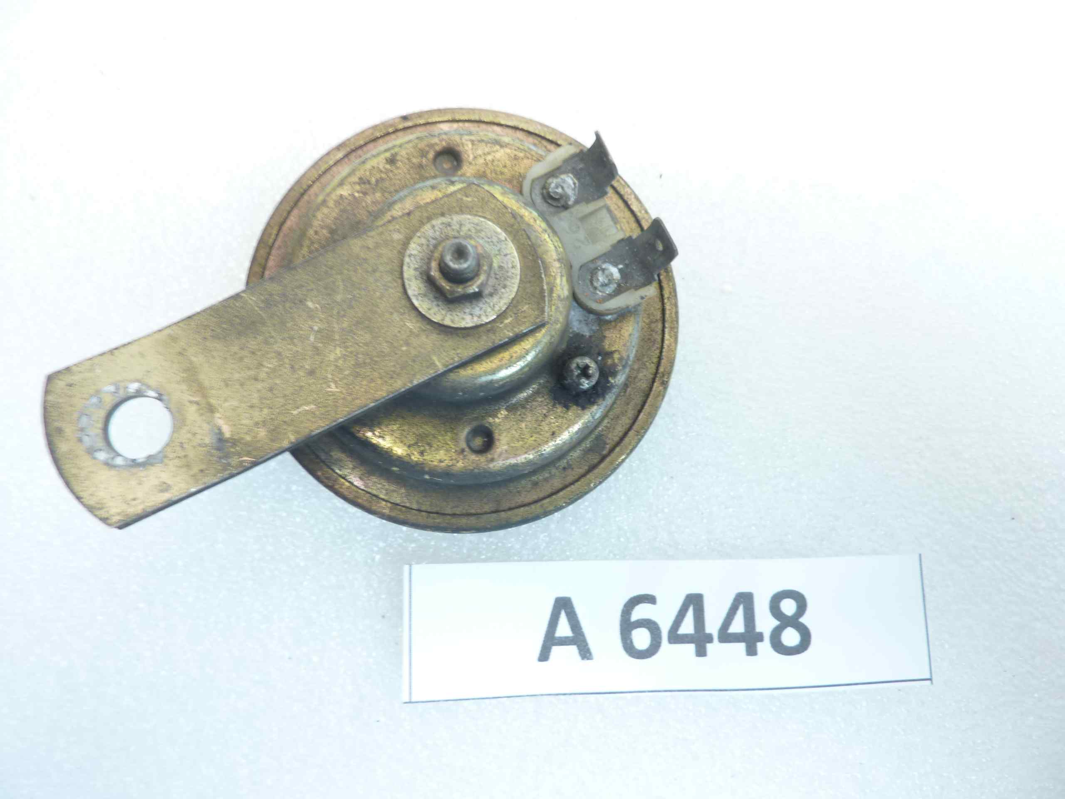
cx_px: 532
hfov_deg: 69.4
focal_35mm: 25
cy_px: 400
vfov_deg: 54.9
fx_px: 769
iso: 80
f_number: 3.3
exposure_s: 1/10
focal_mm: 4.1
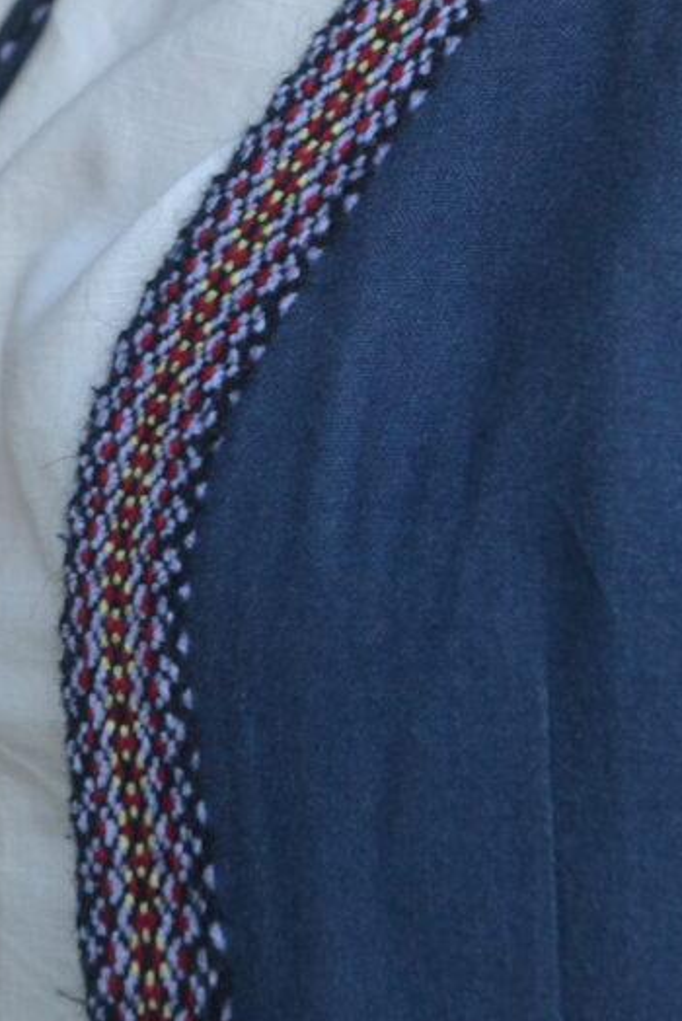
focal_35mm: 123
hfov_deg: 11.2
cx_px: 305
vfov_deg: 16.6
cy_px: 273
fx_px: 3490
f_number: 5.3
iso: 1600
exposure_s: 1/50
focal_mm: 42
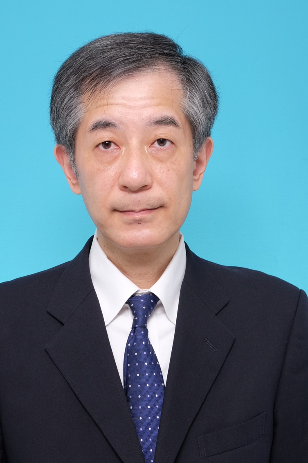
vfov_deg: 26.0
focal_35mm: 78
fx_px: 1001
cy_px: 234
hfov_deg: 17.5
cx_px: 140
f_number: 7.1
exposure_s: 1/125
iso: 200
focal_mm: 34.3
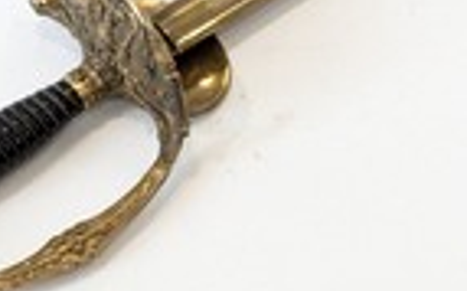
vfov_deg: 7.2
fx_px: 2263
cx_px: 536
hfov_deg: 11.6
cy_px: -128
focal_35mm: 178
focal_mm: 6.81
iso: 146
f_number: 1.85
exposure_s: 1/99.9
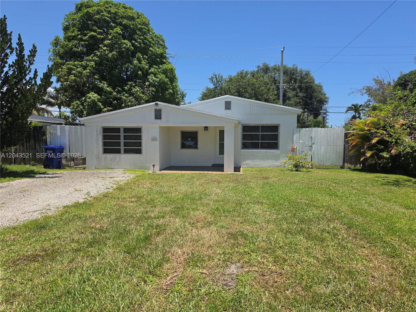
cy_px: 156
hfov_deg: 73.9
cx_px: 208
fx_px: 276
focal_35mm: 23
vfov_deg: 58.9
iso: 10
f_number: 1.4
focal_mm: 6.5
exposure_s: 1/919
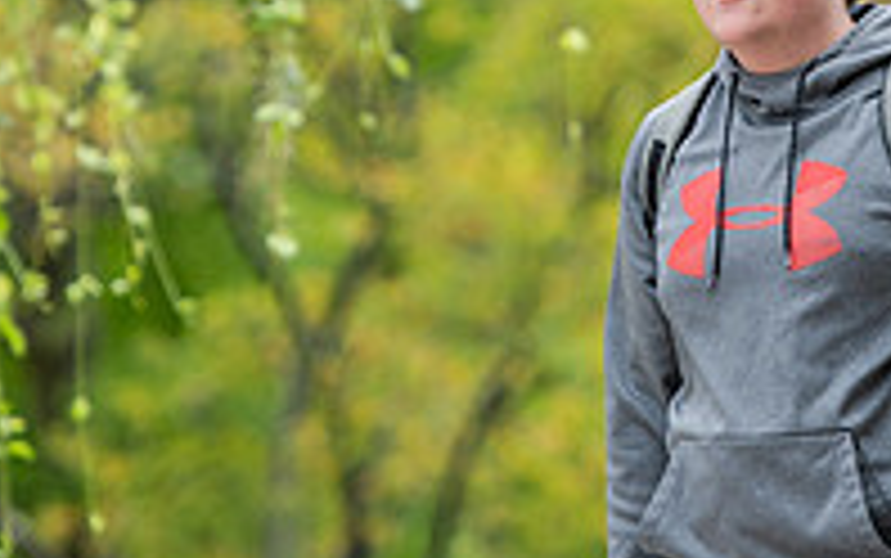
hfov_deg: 4.1
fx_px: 12343
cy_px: -52
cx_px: 765
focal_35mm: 508
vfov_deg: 2.6
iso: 125
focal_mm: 170
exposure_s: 1/500
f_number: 3.2
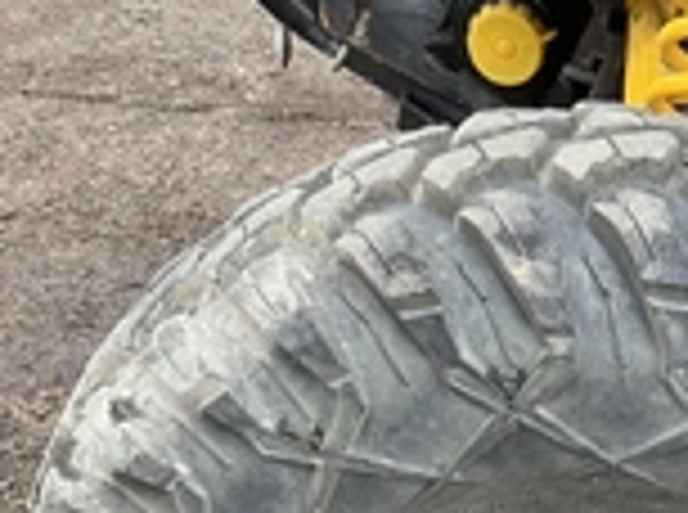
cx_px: 706
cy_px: 626
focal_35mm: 76
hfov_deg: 24.4
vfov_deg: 18.3
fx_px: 1507
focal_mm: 3
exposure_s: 1/122
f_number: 1.8
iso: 25
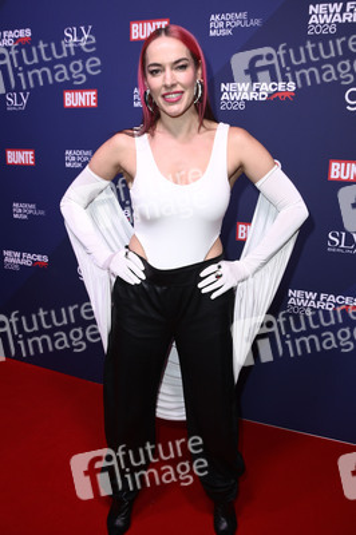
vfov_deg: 58.8
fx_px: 475
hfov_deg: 41.0
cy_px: 268
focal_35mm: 32
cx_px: 178
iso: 800
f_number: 5.6
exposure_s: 1/250
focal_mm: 32
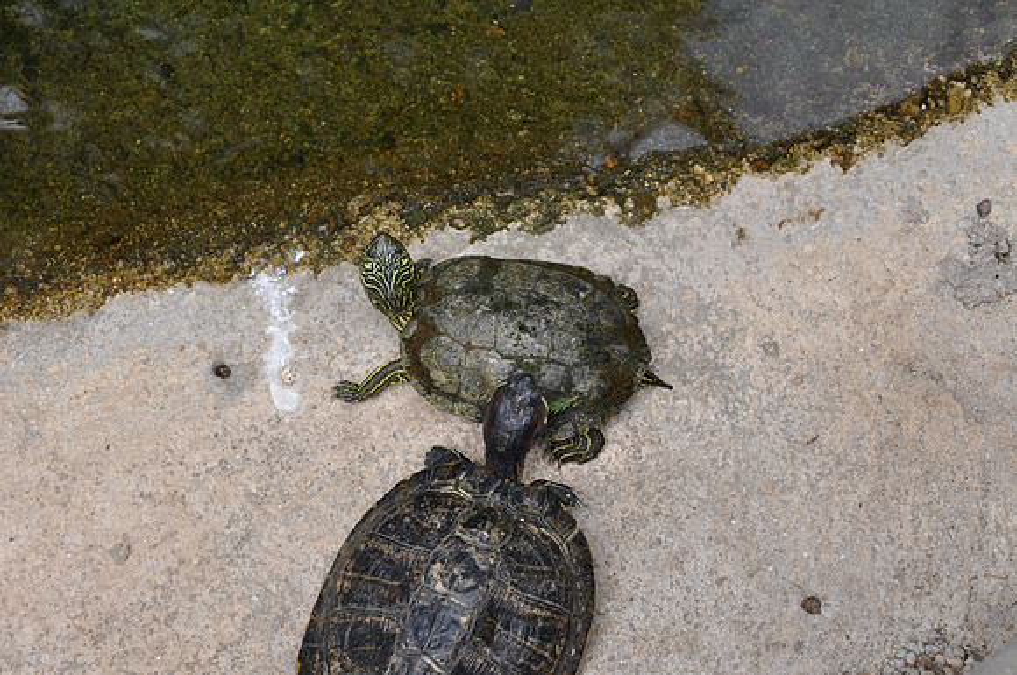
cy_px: 338
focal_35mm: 105
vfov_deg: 13.0
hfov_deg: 19.5
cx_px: 508
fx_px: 2962
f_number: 5.6
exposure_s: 1/500
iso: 250
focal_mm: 70
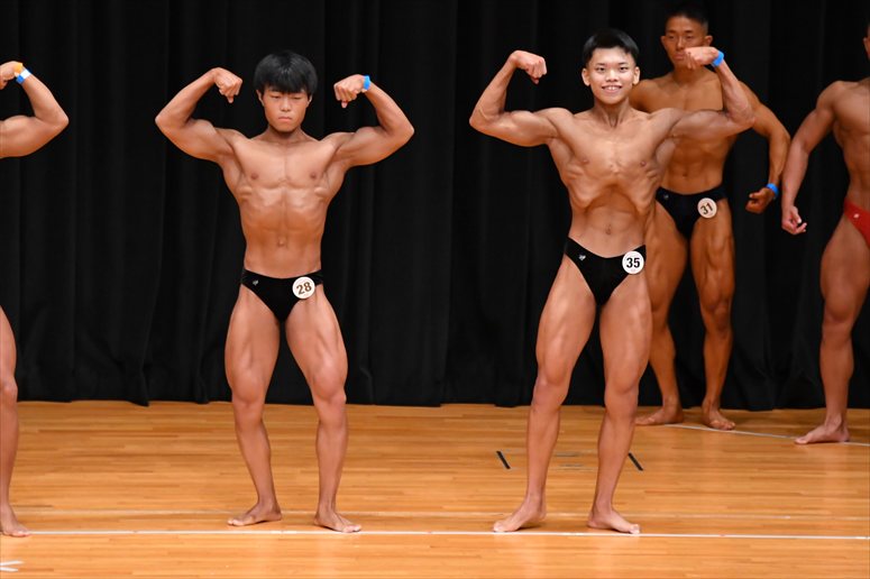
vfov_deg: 4.8
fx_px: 6884
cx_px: 435
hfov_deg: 7.2
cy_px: 290
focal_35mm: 285
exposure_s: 1/400
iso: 4000
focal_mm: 190
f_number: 5.6
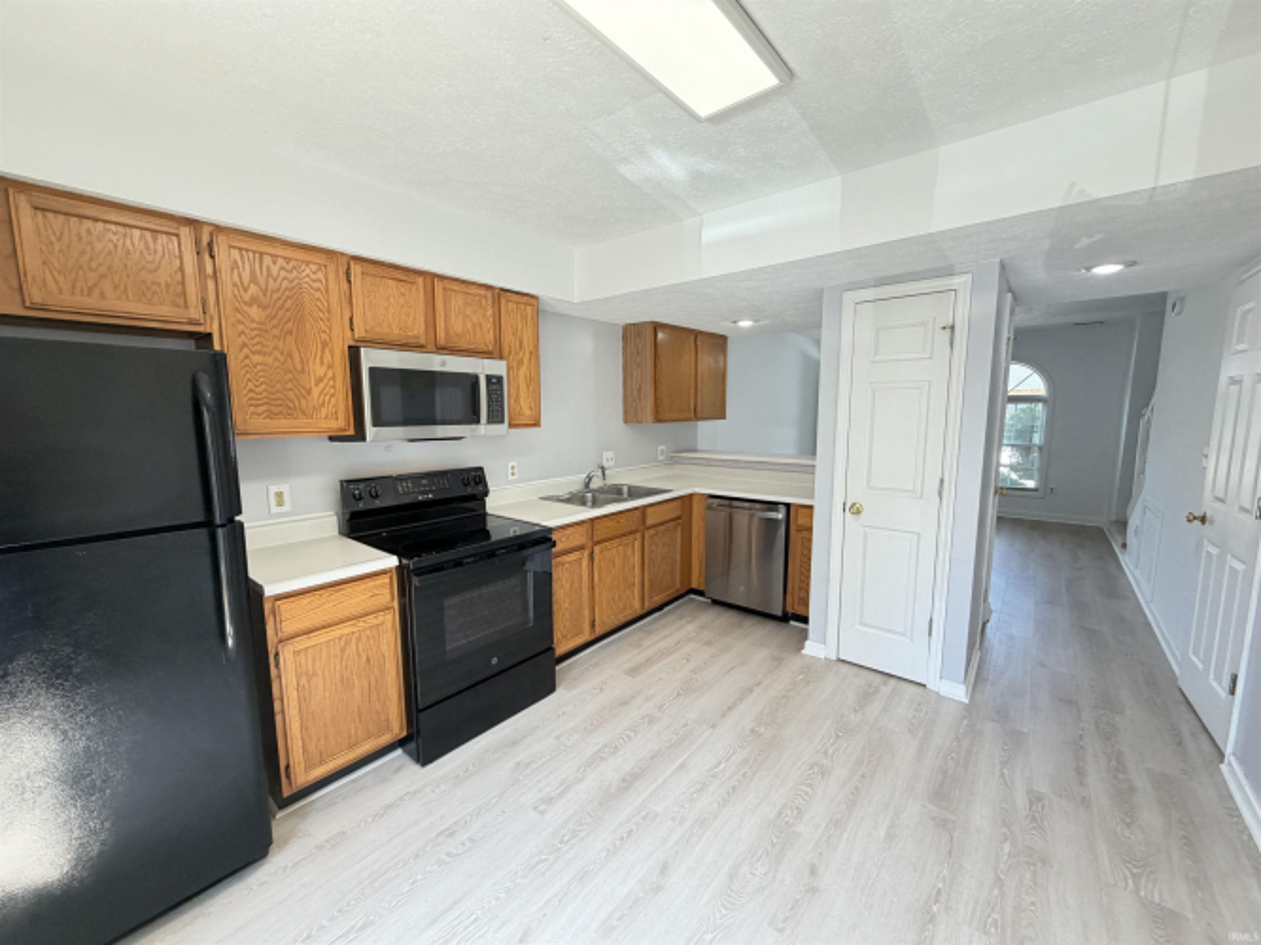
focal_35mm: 14
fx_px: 510
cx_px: 630
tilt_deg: -6.9
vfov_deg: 85.7
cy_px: 472
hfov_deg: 102.1
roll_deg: -1.1
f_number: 2.2
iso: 200
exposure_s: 1/120
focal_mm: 2.22
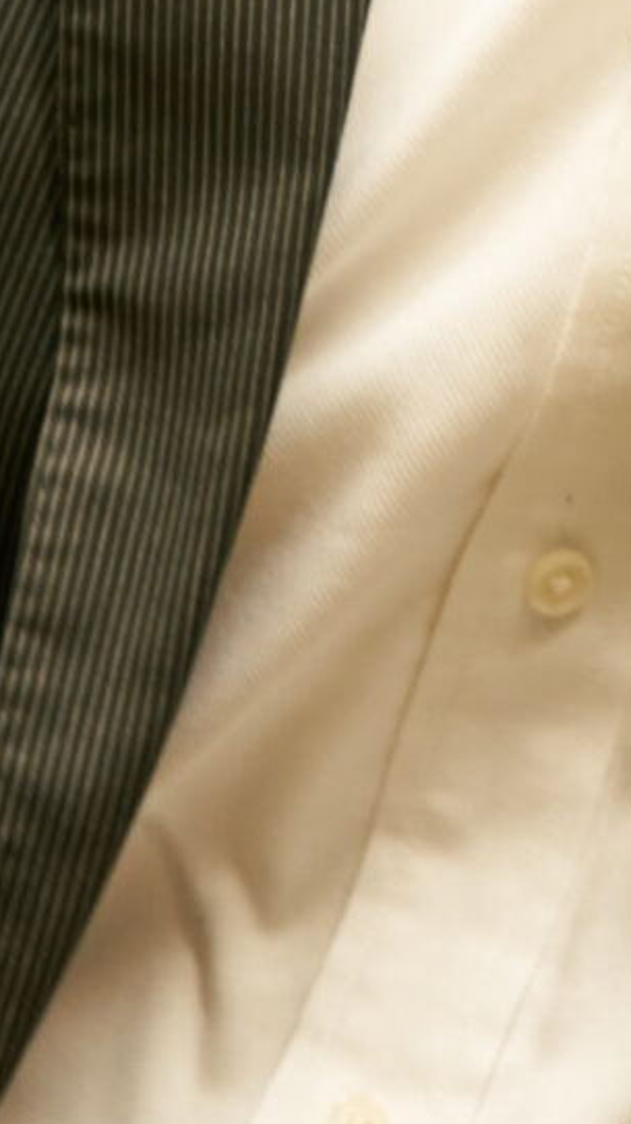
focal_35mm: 346
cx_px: 1183
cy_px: -753
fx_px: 10303
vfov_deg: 6.1
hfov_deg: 3.5
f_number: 4.5
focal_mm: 70
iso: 800
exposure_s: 1/30
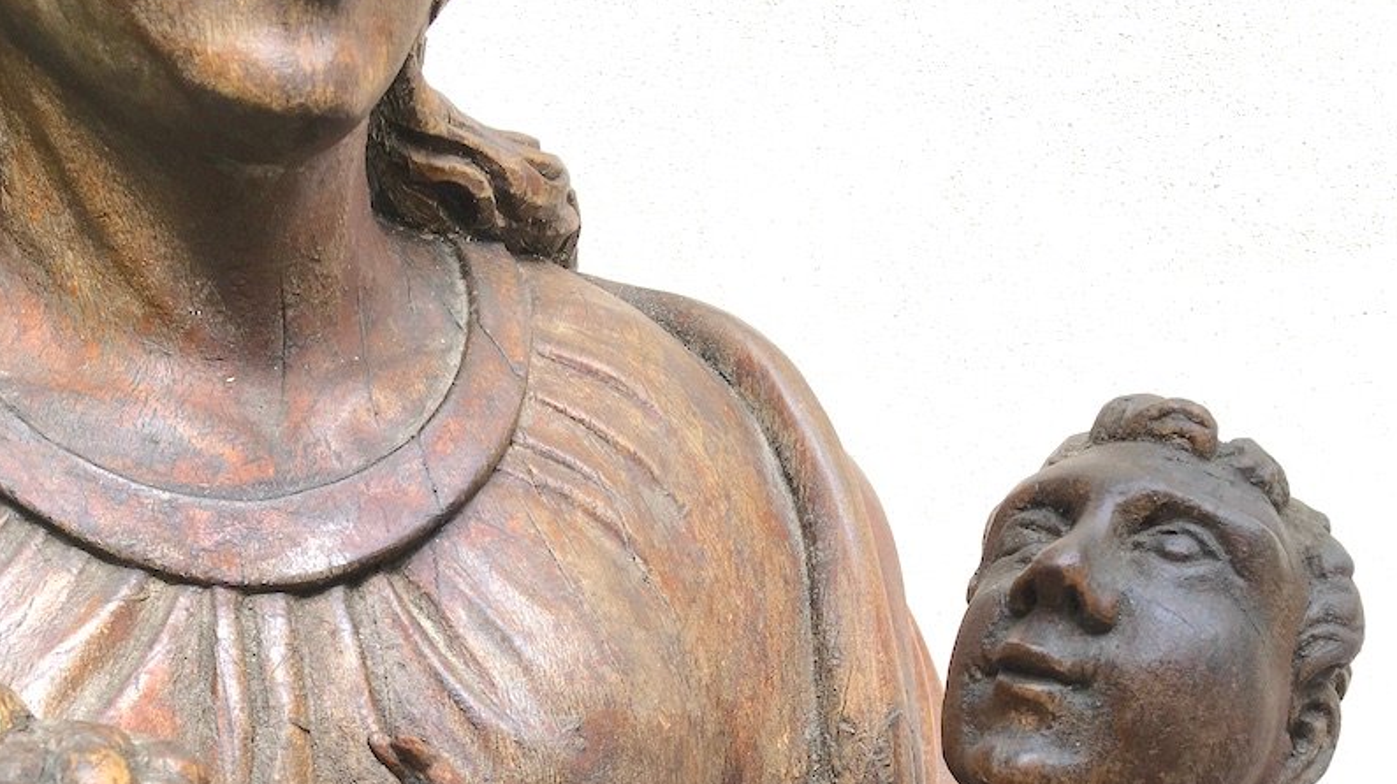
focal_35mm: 43
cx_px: 706
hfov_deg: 47.4
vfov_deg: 25.1
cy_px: 926
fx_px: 1592
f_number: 2.2
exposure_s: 1/509
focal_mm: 4.15
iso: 25
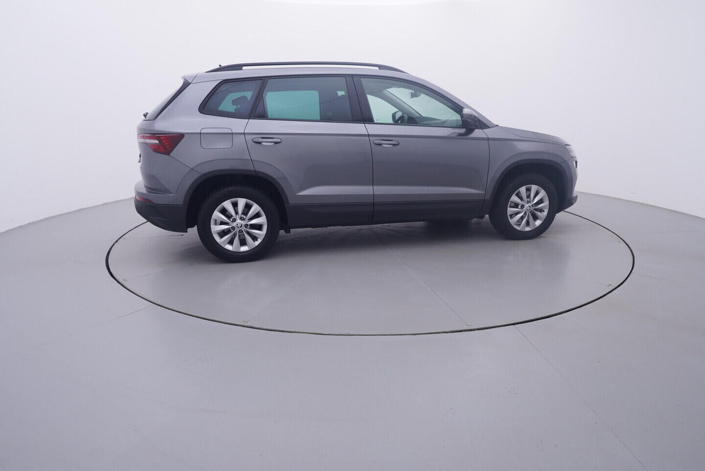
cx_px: 352
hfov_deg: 77.3
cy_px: 236
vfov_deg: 56.2
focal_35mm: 22
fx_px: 441
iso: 200
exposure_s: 1/80
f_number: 5
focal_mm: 15
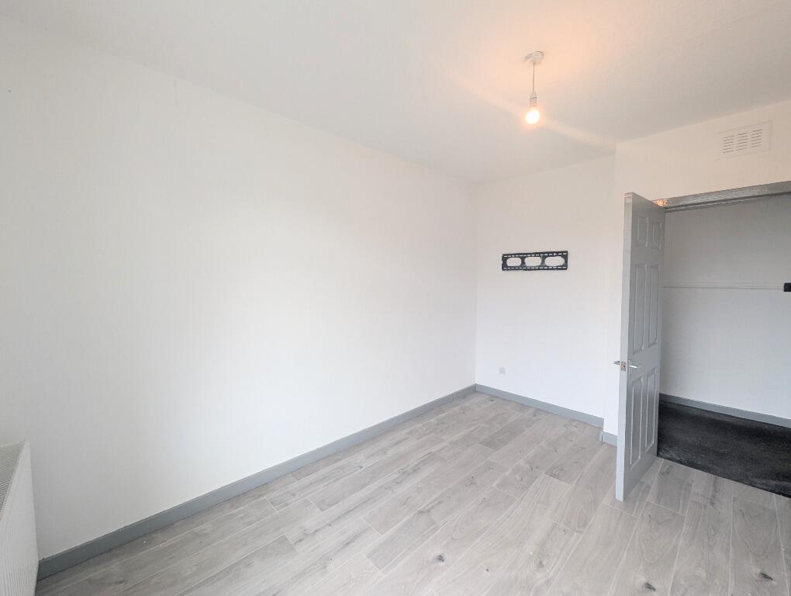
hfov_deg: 106.1
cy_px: 298
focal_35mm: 13
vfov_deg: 90.1
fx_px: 297
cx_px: 396
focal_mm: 1.95
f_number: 2.2
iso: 51
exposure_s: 1/23.8
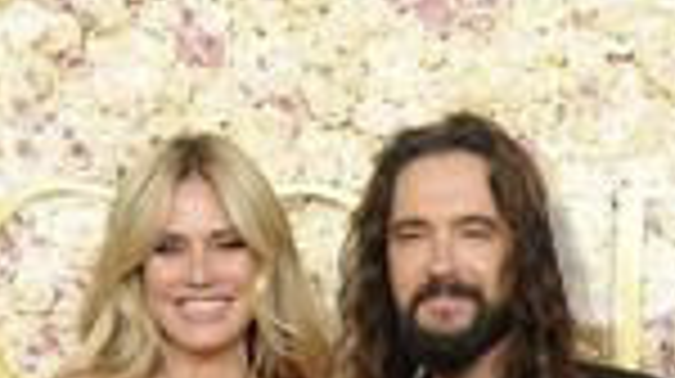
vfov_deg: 7.2
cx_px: 371
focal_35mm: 157
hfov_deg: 13.7
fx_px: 2807
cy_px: 896
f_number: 11
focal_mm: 56
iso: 1000
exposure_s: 1/250
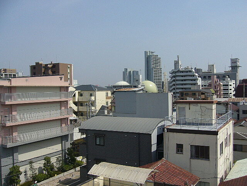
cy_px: 93
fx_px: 250
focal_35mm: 35
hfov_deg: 52.6
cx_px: 124
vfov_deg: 40.7
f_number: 5.6
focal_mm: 5.8
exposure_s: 1/640
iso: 80
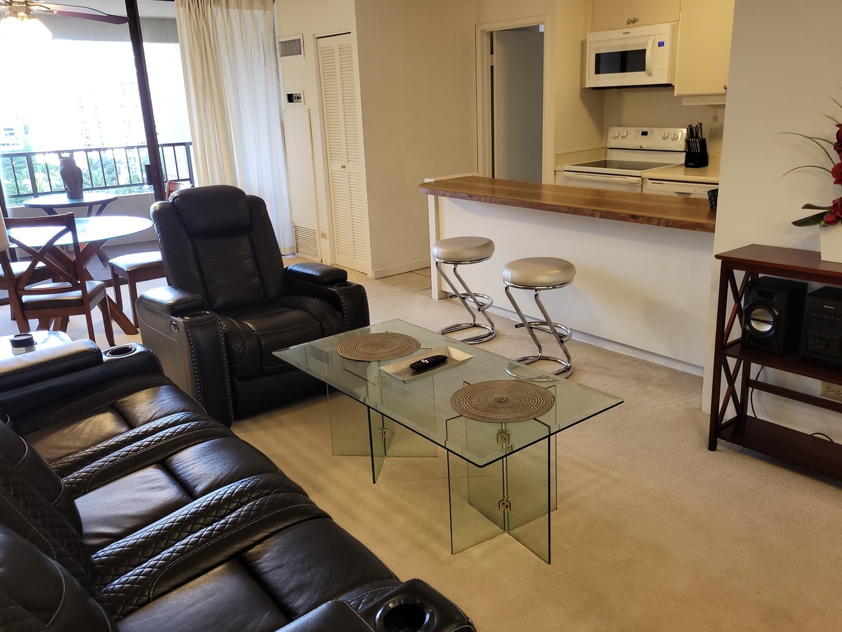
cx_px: 455
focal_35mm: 29
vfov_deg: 48.2
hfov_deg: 61.6
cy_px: 303
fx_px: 706
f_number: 1.8
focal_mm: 5.4
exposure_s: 1/30
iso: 100
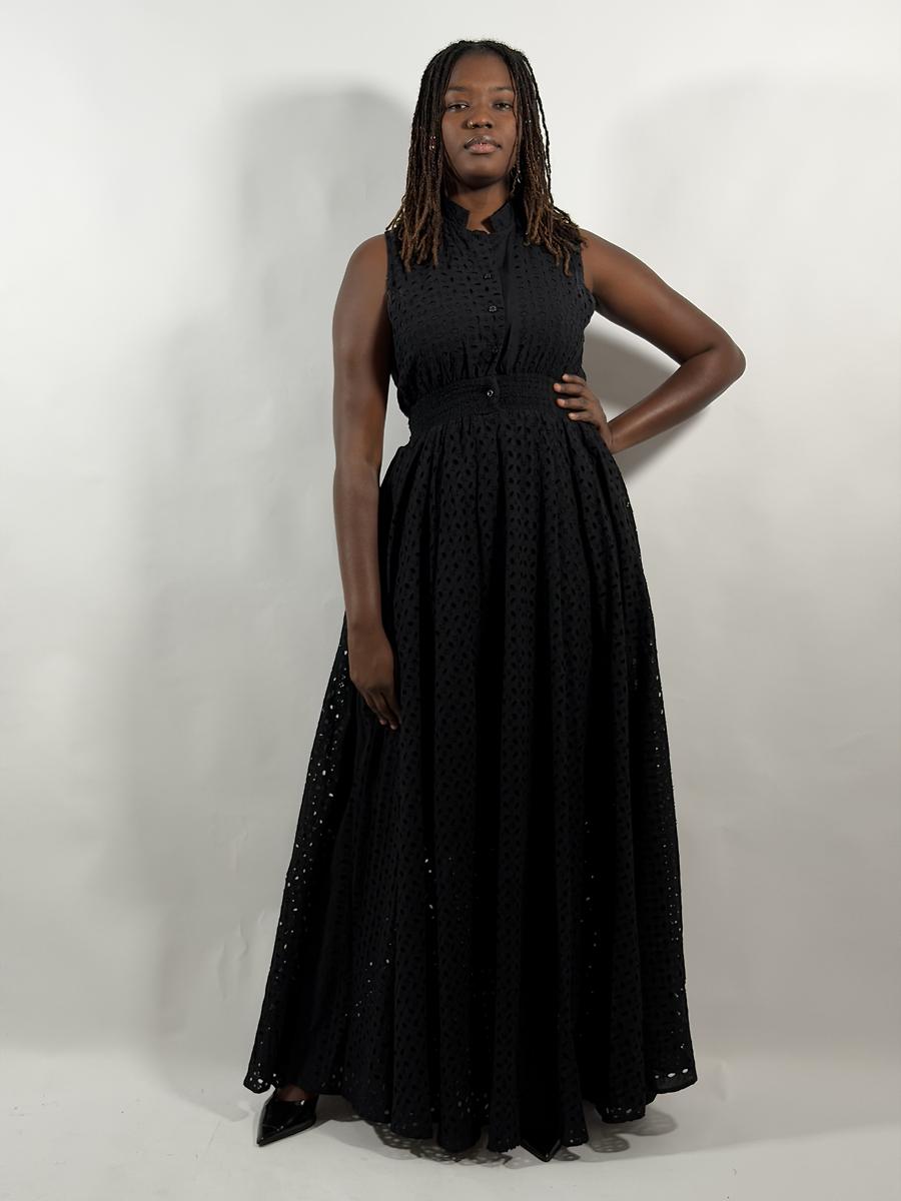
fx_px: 1666
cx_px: 450
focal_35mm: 48
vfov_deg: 39.7
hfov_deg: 30.3
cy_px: 600
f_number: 1.78
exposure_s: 1/100
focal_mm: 6.76
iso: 80
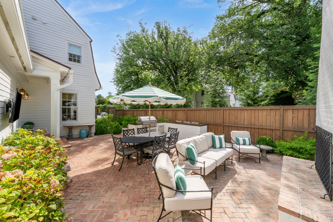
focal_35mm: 14
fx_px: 129
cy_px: 111
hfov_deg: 104.3
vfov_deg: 81.2
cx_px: 166
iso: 1250
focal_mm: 14
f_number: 11
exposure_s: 1/1000
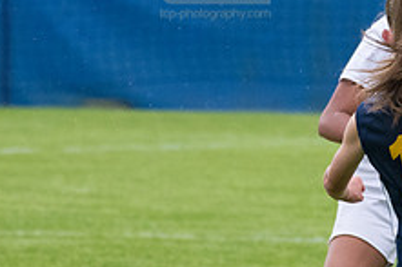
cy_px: 205
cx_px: 473
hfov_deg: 2.4
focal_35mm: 865
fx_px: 9652
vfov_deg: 1.6
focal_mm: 220
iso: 2500
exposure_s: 1/1600
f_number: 5.6
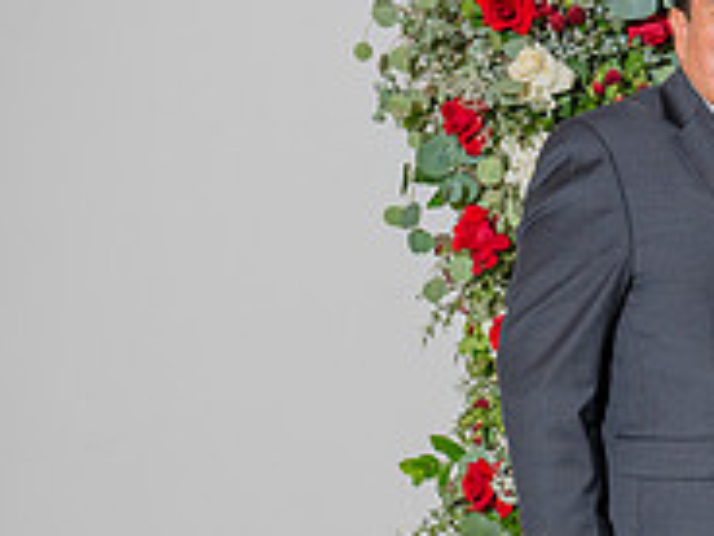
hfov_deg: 14.3
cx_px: 1141
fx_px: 2620
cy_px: 536
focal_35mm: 127
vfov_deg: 11.6
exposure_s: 1/200
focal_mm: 40
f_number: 5.6
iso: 800
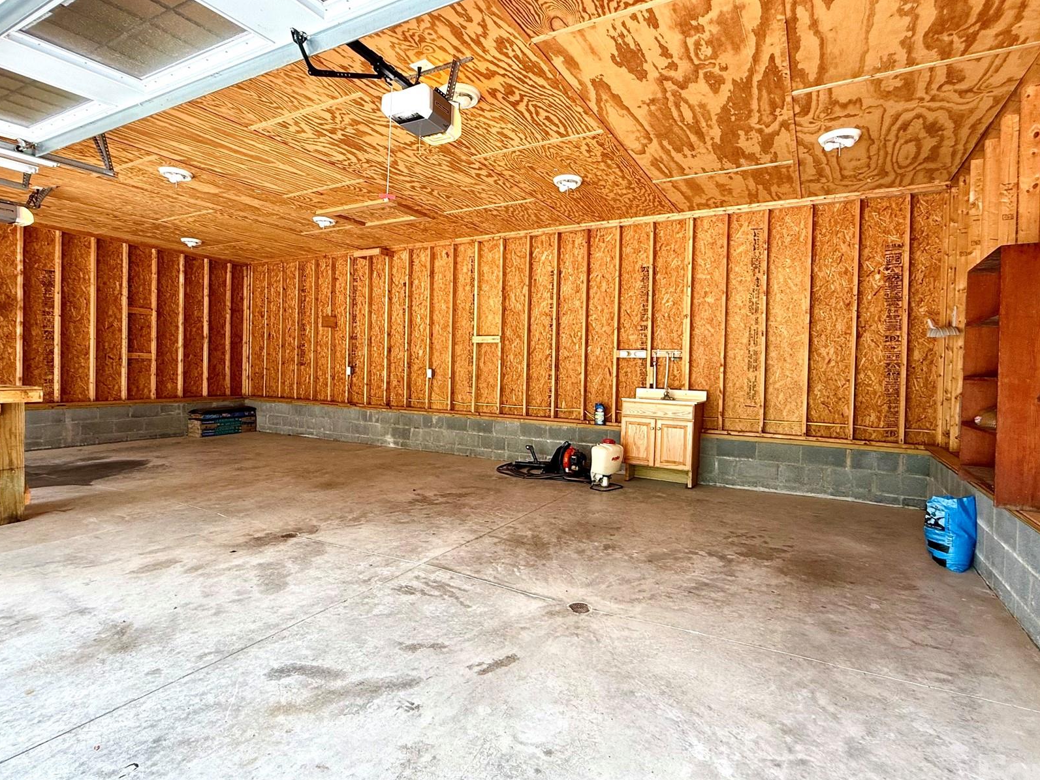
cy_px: 376
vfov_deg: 71.6
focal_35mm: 18
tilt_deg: -0.4
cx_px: 526
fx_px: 541
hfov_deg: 87.7
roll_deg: -1.6
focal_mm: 2.22
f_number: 2.2
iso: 64
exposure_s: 1/121
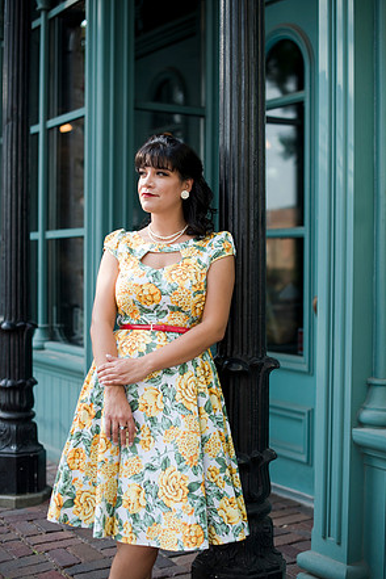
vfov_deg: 38.9
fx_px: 820
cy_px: 294
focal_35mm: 51
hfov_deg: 26.5
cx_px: 193
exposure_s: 1/500
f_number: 2.2
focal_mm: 50
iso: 200
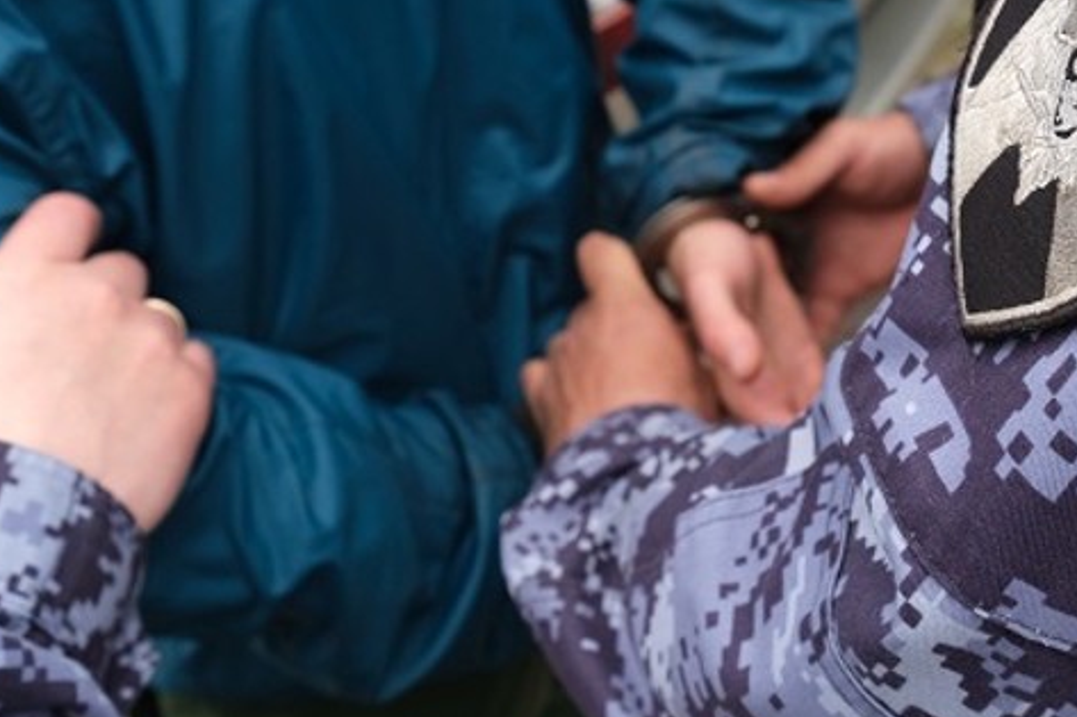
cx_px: 601
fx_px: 1376
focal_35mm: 46
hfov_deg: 42.7
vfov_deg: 29.2
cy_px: 296
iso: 160
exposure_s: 1/170
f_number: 5
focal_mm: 19.6
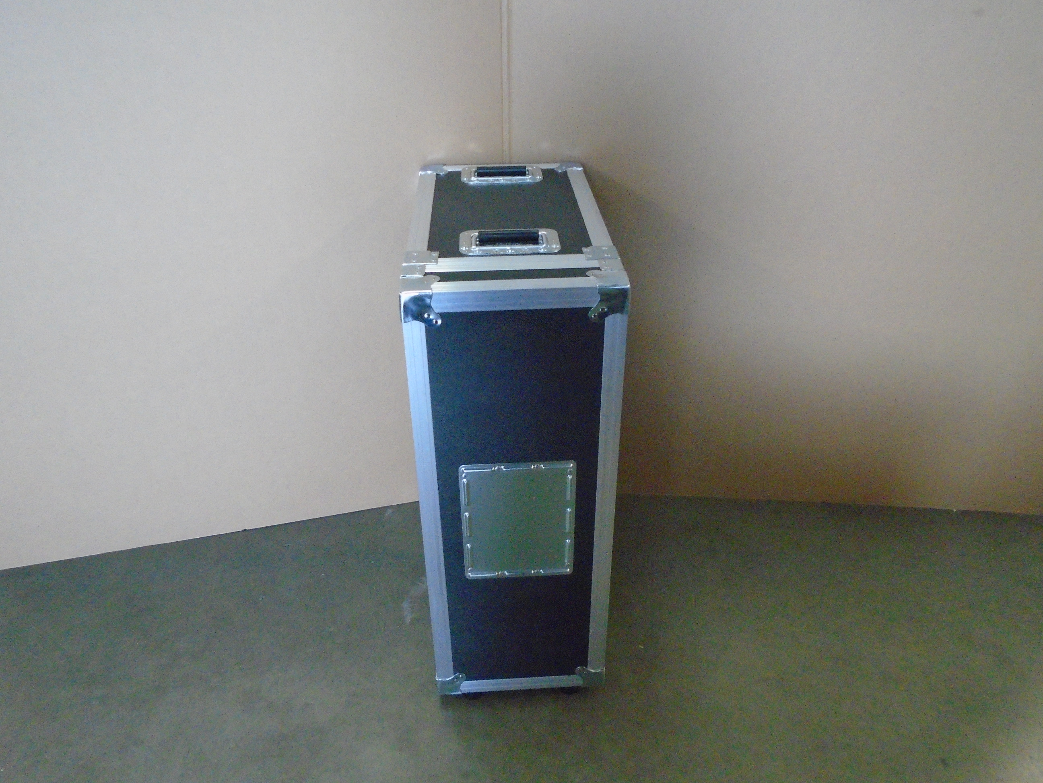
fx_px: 783
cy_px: 392
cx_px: 522
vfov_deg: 53.1
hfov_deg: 67.3
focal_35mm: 26
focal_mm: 4.6
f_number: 3.2
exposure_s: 1/60
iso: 800
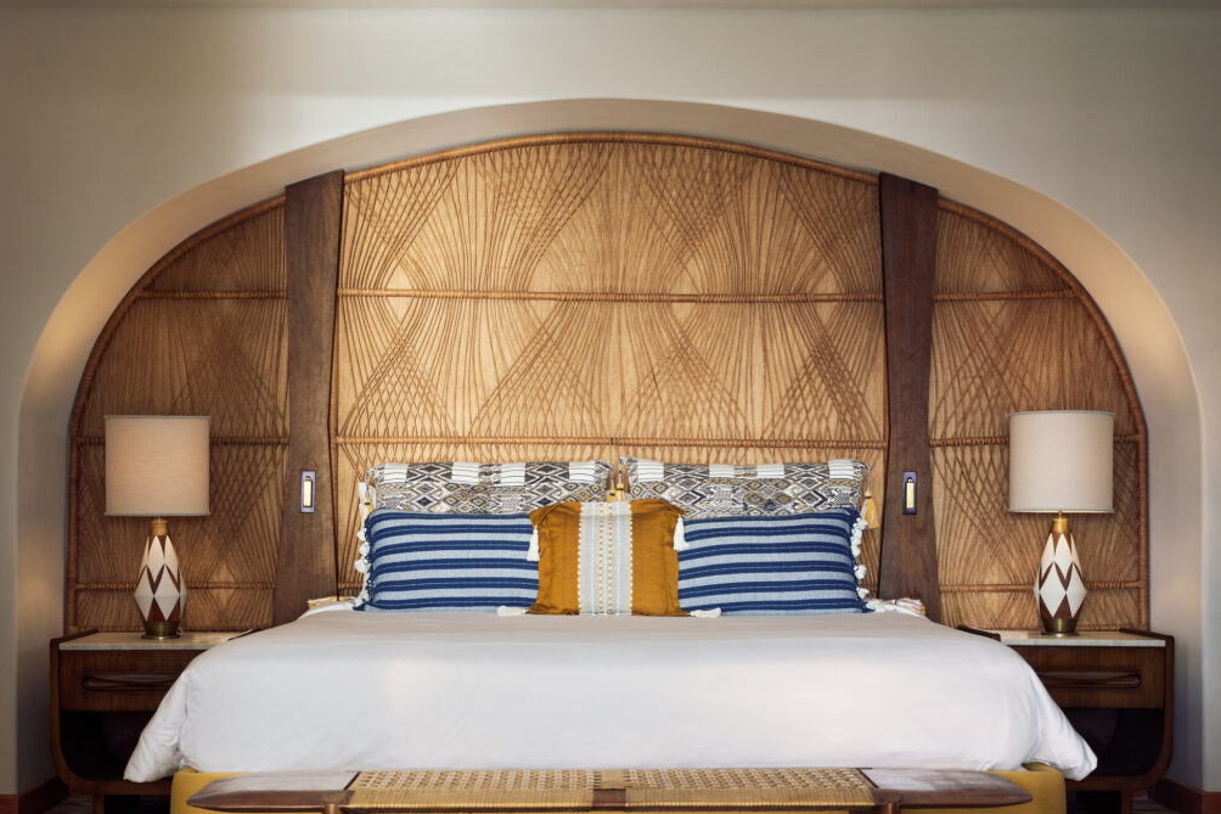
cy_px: 412
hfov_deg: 38.9
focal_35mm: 51
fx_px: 1729
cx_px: 610
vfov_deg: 26.5
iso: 400
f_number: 11
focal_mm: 50
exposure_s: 1/13
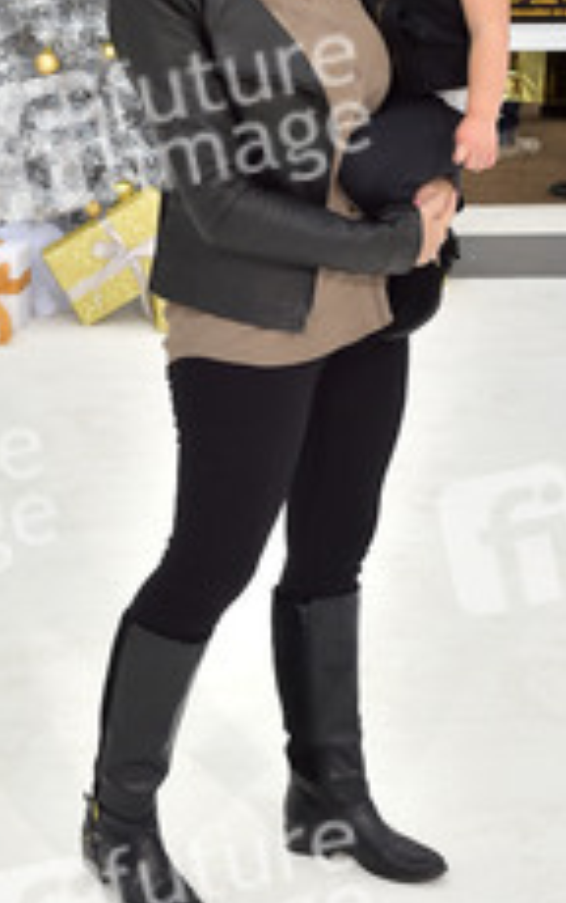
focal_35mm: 85
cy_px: 326
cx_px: 285
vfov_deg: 24.3
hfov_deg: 15.4
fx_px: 2095
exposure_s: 1/320
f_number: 6.3
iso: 320
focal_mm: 48
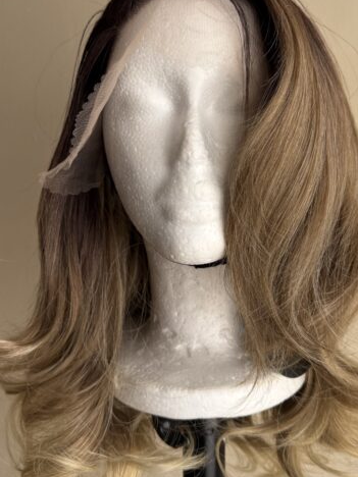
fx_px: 565
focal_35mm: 41
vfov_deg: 45.3
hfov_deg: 35.1
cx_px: 208
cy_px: 169
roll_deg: -0.7
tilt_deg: +1.2
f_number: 1.78
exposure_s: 1/100
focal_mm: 6.76
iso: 160
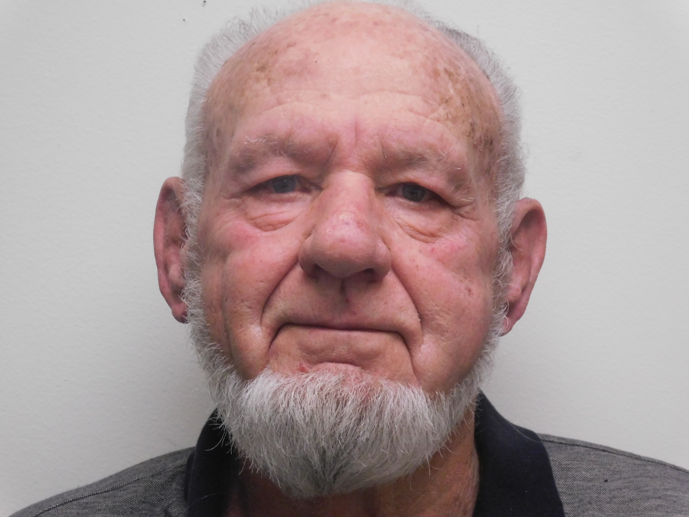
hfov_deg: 13.3
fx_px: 2946
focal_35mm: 148
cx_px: 344
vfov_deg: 10.0
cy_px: 258
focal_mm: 26.3
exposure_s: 1/30
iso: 560
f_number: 5.1
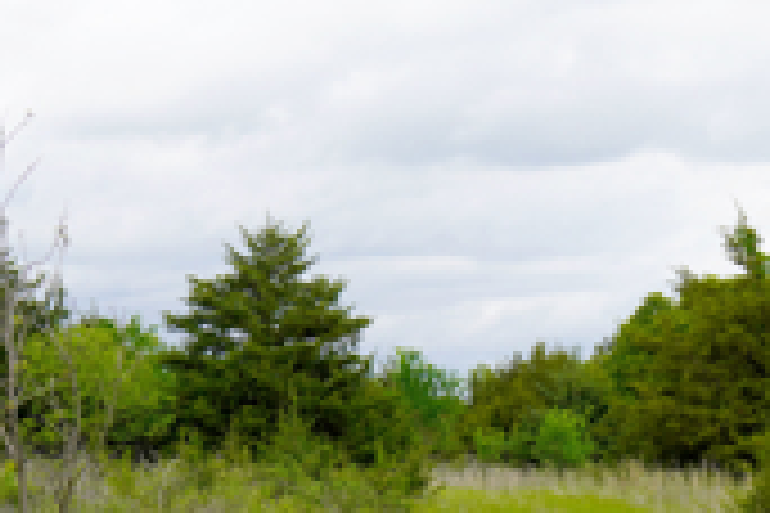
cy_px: 518
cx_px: 383
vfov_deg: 16.9
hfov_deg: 25.7
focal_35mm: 79
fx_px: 1690
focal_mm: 20
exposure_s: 1/125
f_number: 8
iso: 100
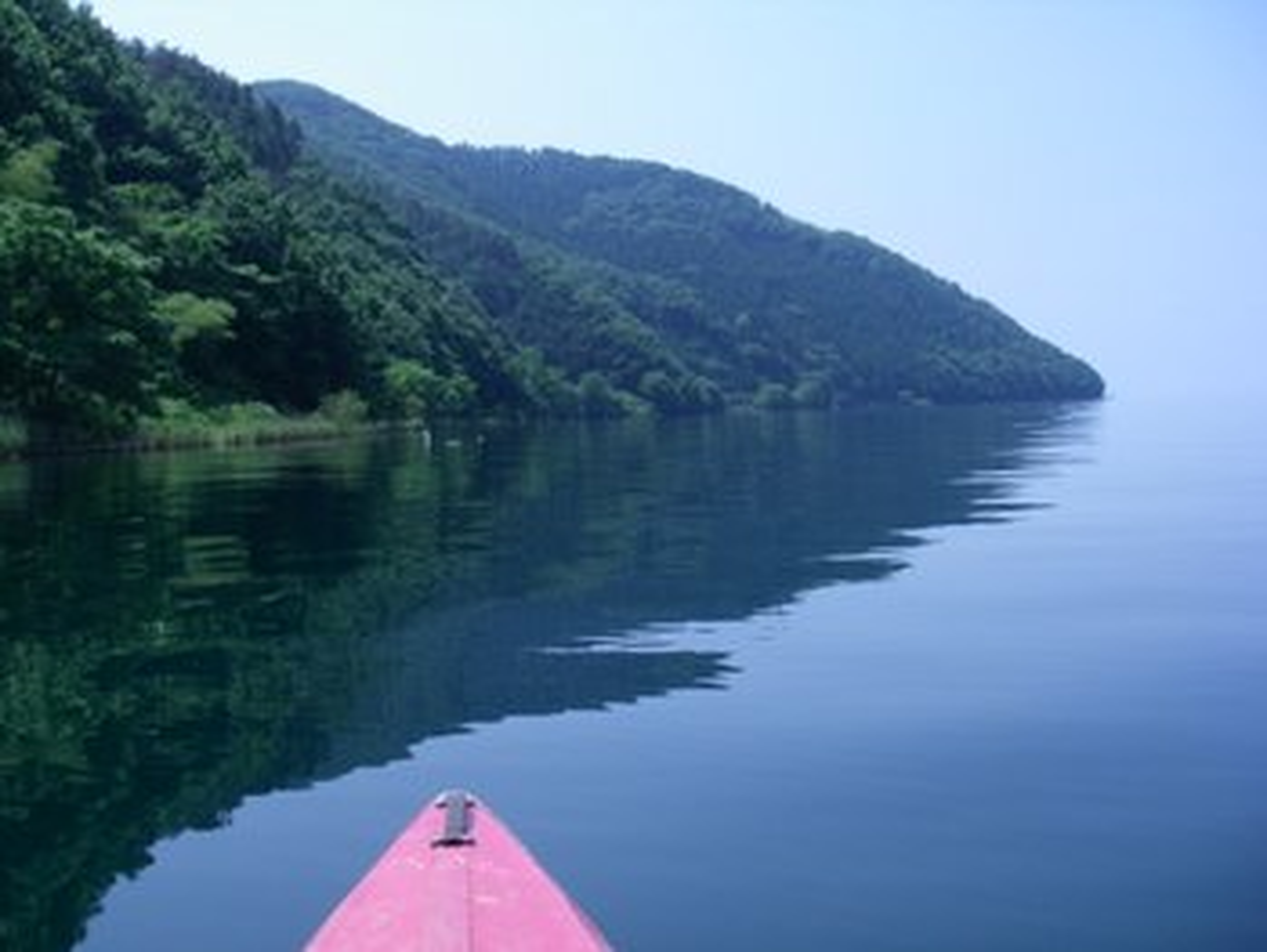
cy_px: 476
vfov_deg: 37.8
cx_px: 634
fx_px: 1392
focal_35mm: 38
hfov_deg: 48.9
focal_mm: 6.3
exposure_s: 1/160
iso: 64
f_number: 6.6
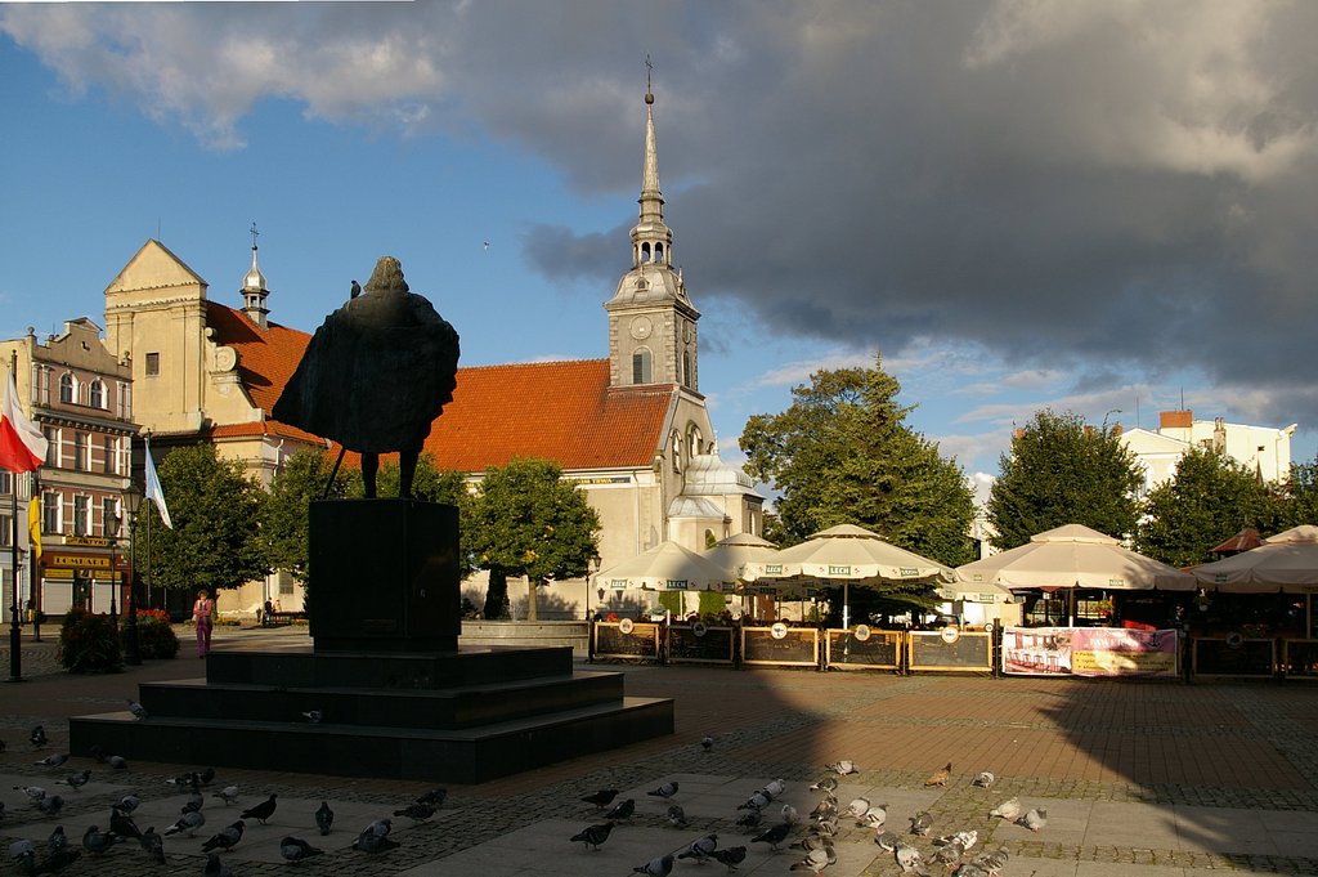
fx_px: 1262
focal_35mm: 34
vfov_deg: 38.3
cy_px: 438
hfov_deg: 55.1
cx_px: 659
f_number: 8
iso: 200
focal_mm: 23
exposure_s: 1/180
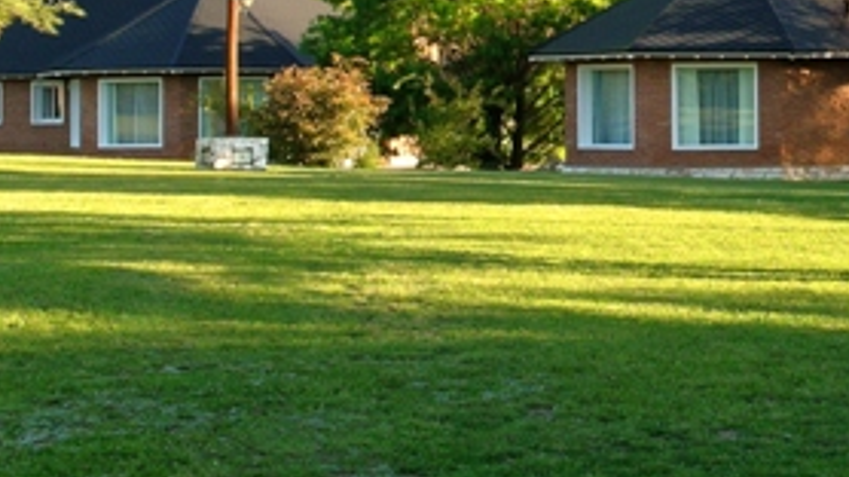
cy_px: -87
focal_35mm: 265
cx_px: 718
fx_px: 5962
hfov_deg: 8.1
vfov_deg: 4.6
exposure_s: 1/26.2
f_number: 6.8
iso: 100
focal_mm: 13.5
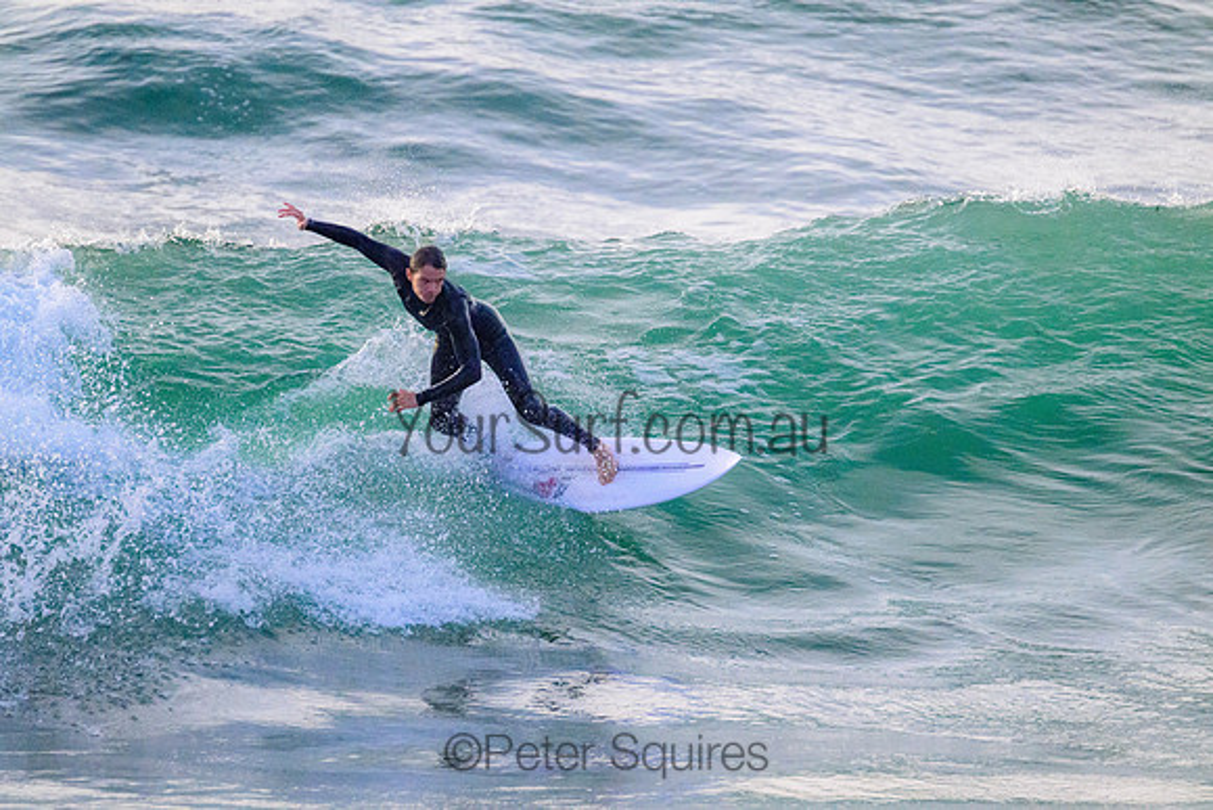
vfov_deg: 2.1
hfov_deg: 3.2
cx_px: 606
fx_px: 21905
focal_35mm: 650
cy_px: 405
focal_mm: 650
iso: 4500
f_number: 11
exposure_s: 1/1600
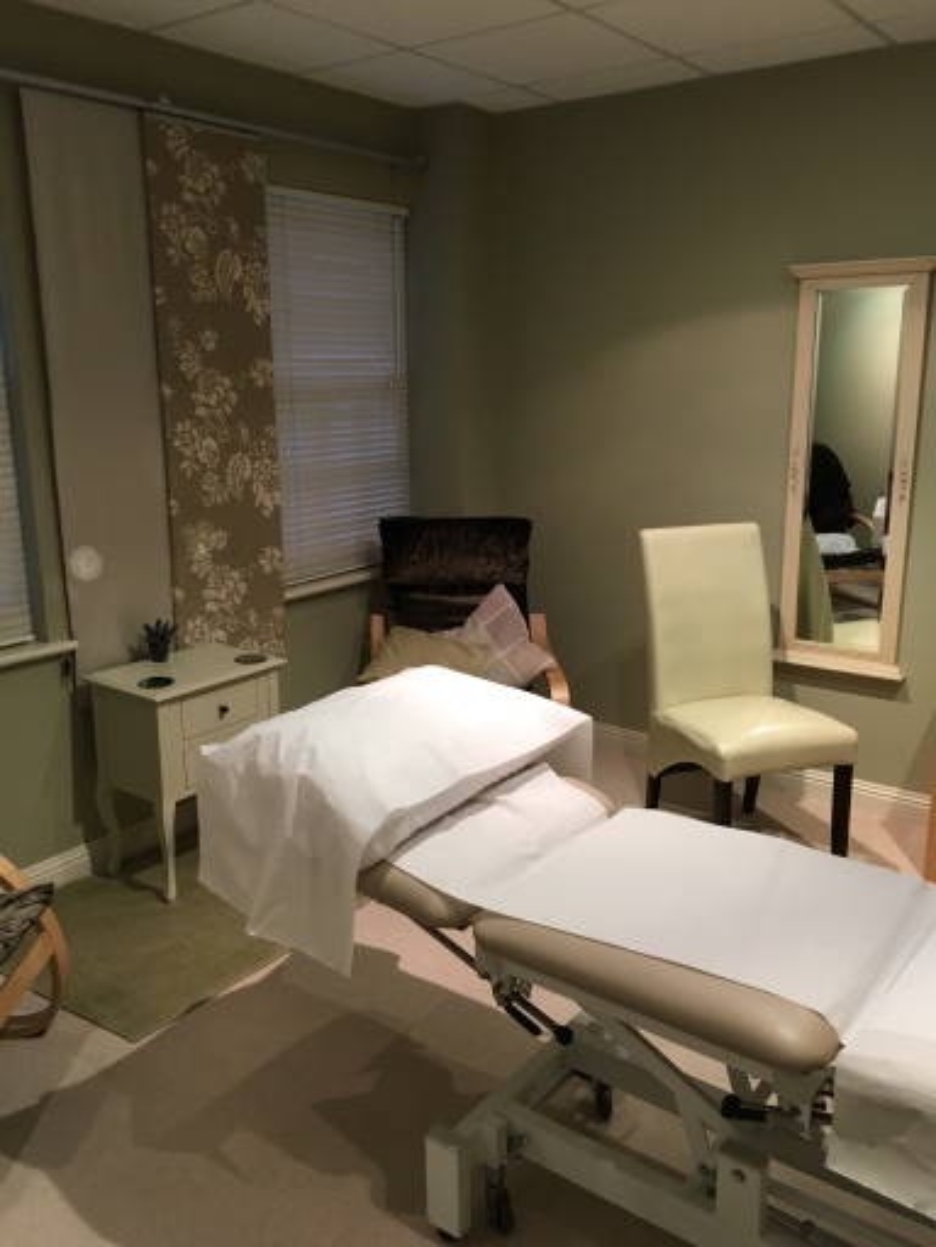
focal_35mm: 29
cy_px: 624
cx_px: 468
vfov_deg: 61.7
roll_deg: +1.5
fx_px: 1046
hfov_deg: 48.2
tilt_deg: -14.7
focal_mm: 4.15
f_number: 2.2
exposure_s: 1/33
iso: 125
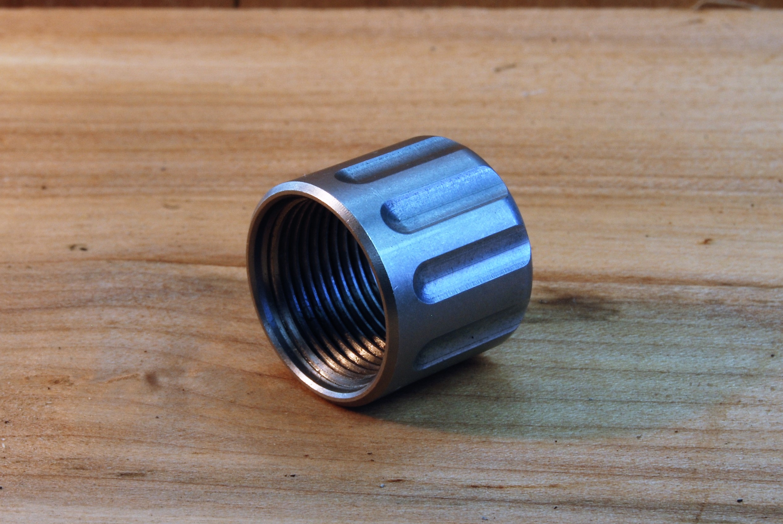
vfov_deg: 16.6
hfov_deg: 24.6
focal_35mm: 82
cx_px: 392
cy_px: 262
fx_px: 1797
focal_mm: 55
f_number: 20
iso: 200
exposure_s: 1/10
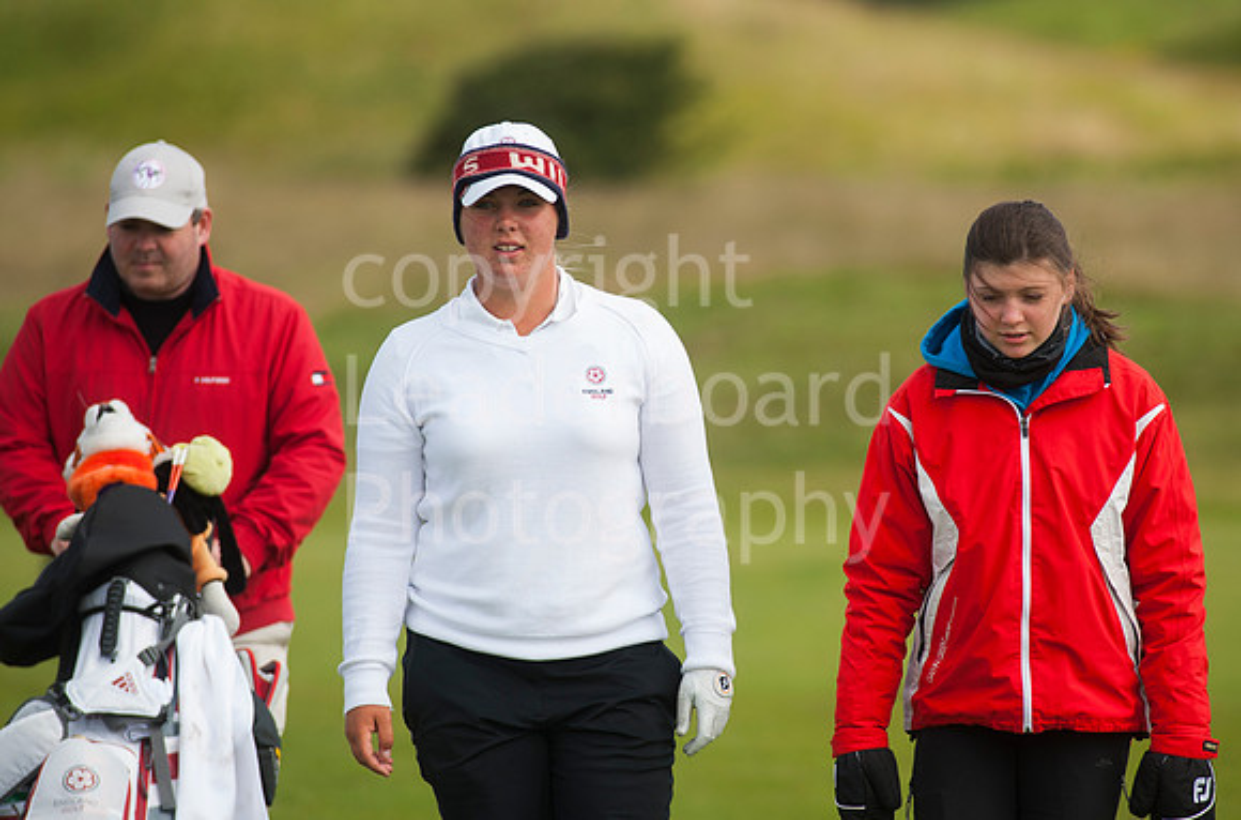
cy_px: 410
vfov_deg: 4.6
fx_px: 10311
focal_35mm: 300
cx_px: 620
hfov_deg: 6.9
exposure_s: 1/2000
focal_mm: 300
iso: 400
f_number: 6.3
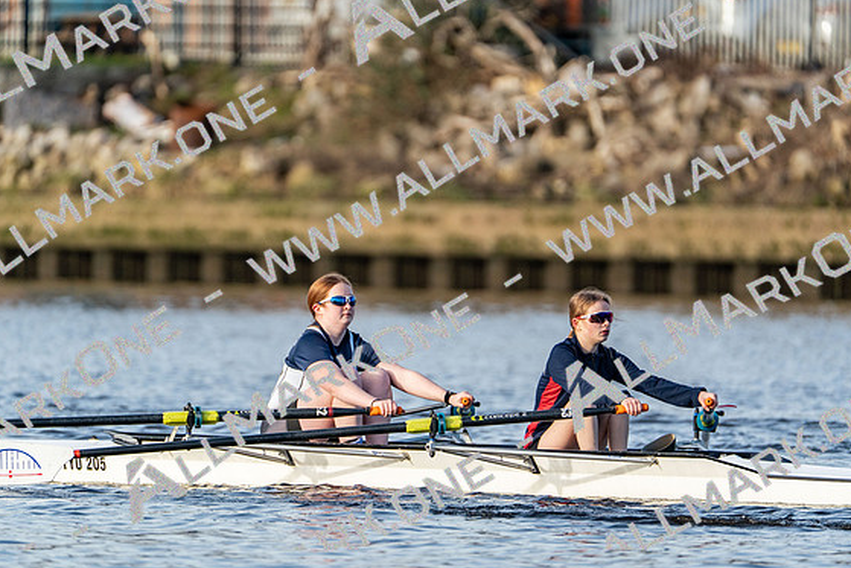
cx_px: 435
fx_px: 14730
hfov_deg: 3.3
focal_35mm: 623
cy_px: 289
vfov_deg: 2.2
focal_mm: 600
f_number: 6.3
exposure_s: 1/2000
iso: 1250
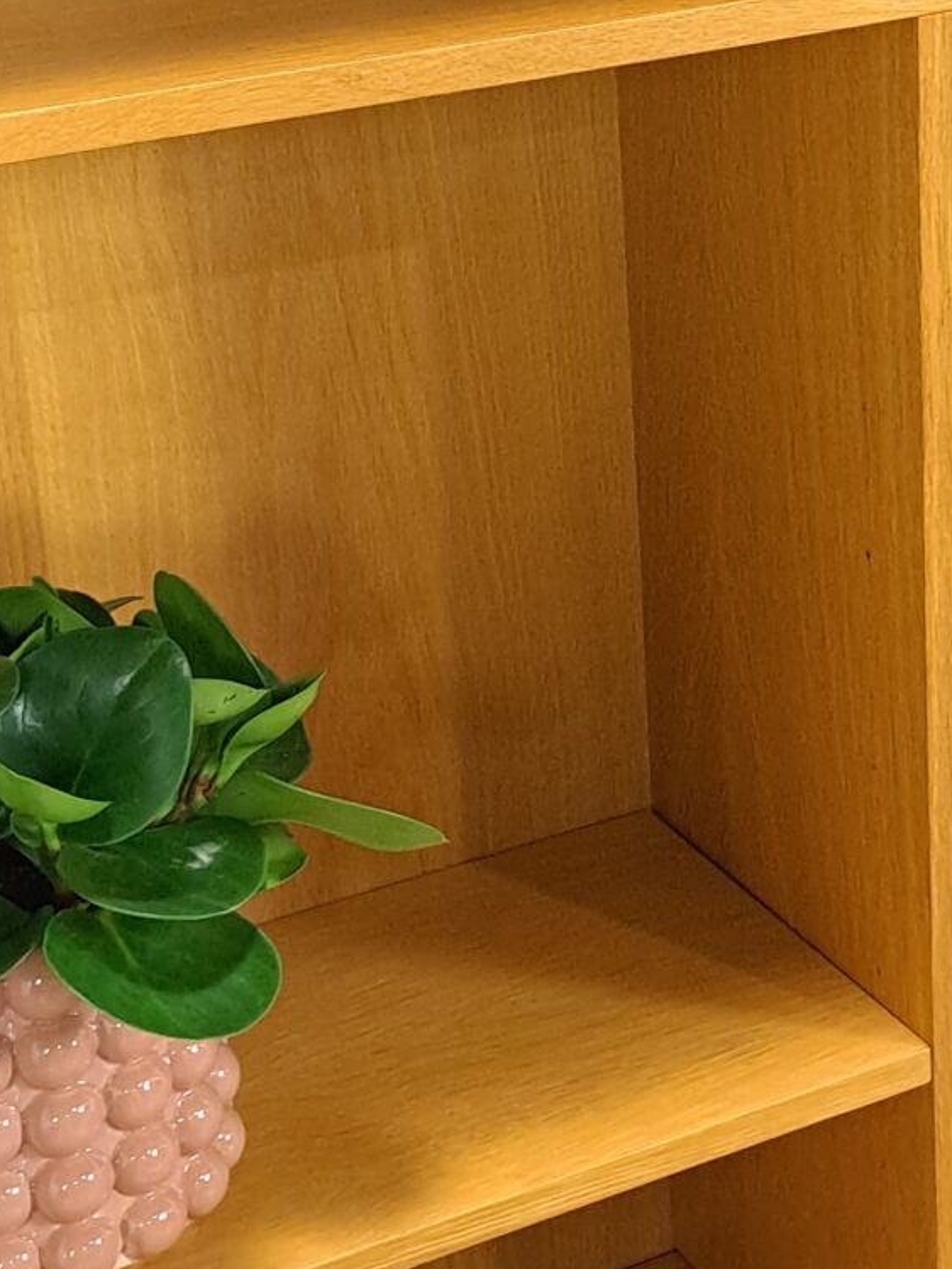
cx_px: 752
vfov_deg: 23.6
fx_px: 3006
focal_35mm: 82
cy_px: 347
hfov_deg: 17.9
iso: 400
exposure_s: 1/25
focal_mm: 5.23
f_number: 1.8
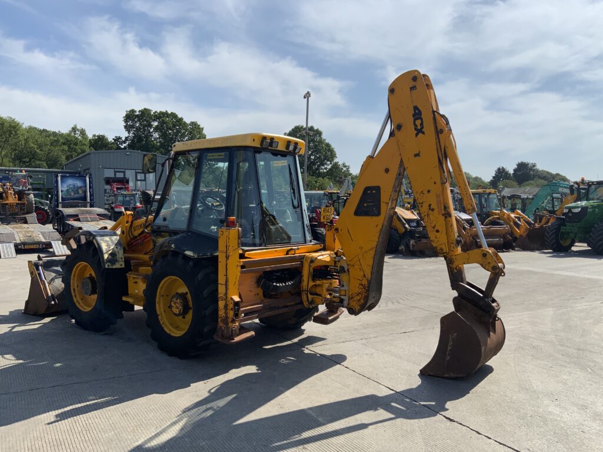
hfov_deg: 61.7
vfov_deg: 48.2
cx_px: 302
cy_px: 226
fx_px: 505
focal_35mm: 29
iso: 20
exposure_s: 1/2959
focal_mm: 3
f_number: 1.8
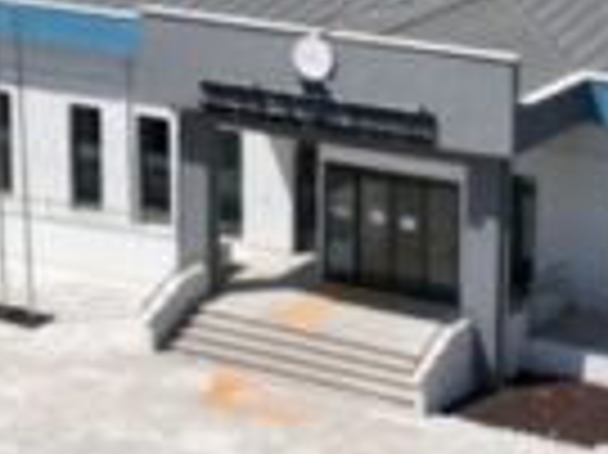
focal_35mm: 114
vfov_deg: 12.8
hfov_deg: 17.3
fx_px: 2001
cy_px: -4
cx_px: 342
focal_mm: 12.29
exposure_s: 1/2500
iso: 100
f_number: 2.8
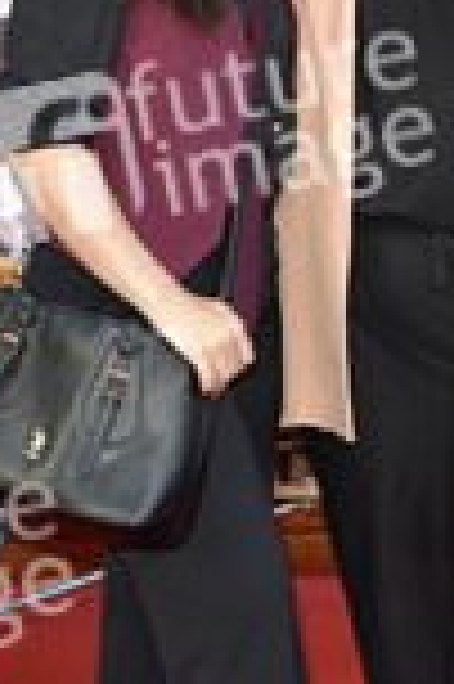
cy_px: 364
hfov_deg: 13.6
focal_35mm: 100
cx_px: 333
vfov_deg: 20.4
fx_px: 1896
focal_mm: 38
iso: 1250
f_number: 6.3
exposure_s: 1/250
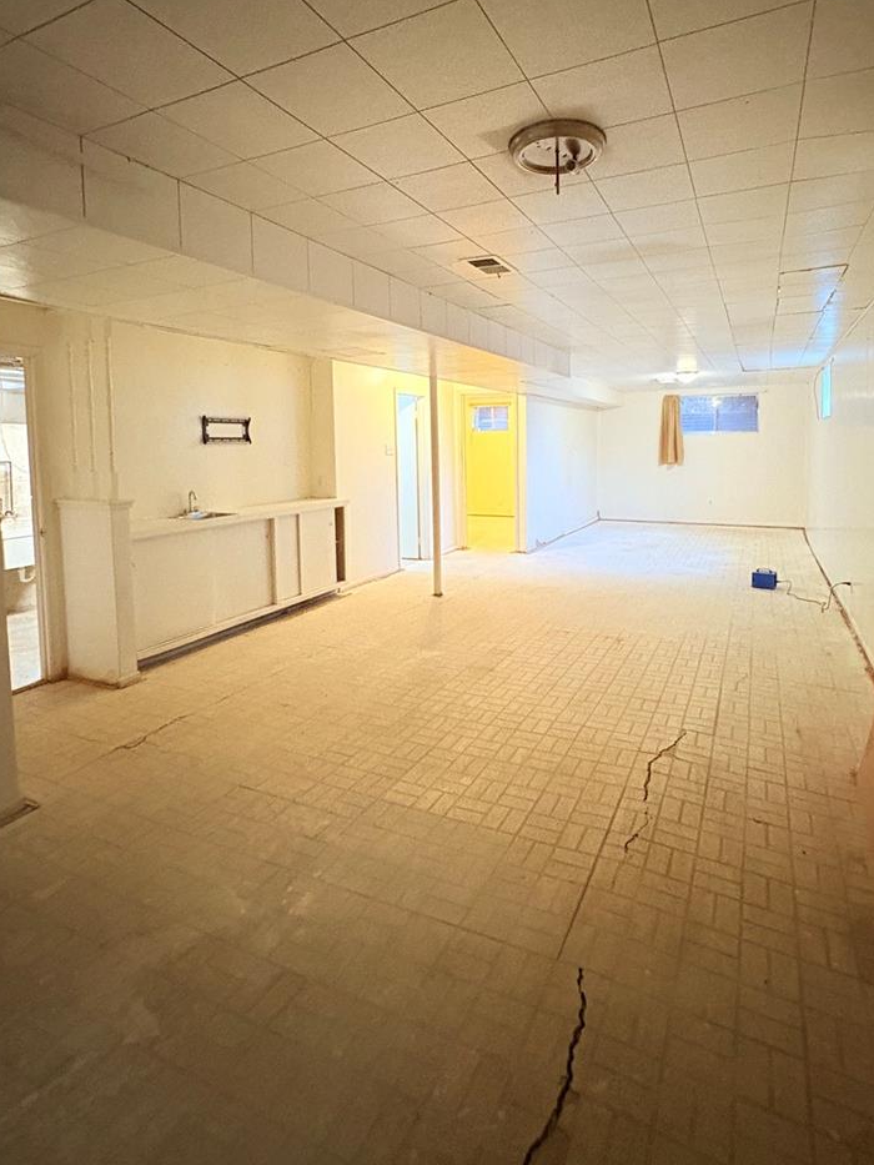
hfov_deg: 71.3
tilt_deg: -2.9
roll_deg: +0.0
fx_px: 606
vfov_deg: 86.8
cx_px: 489
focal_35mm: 18
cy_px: 476
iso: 640
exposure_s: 1/40
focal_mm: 2.22
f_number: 2.2
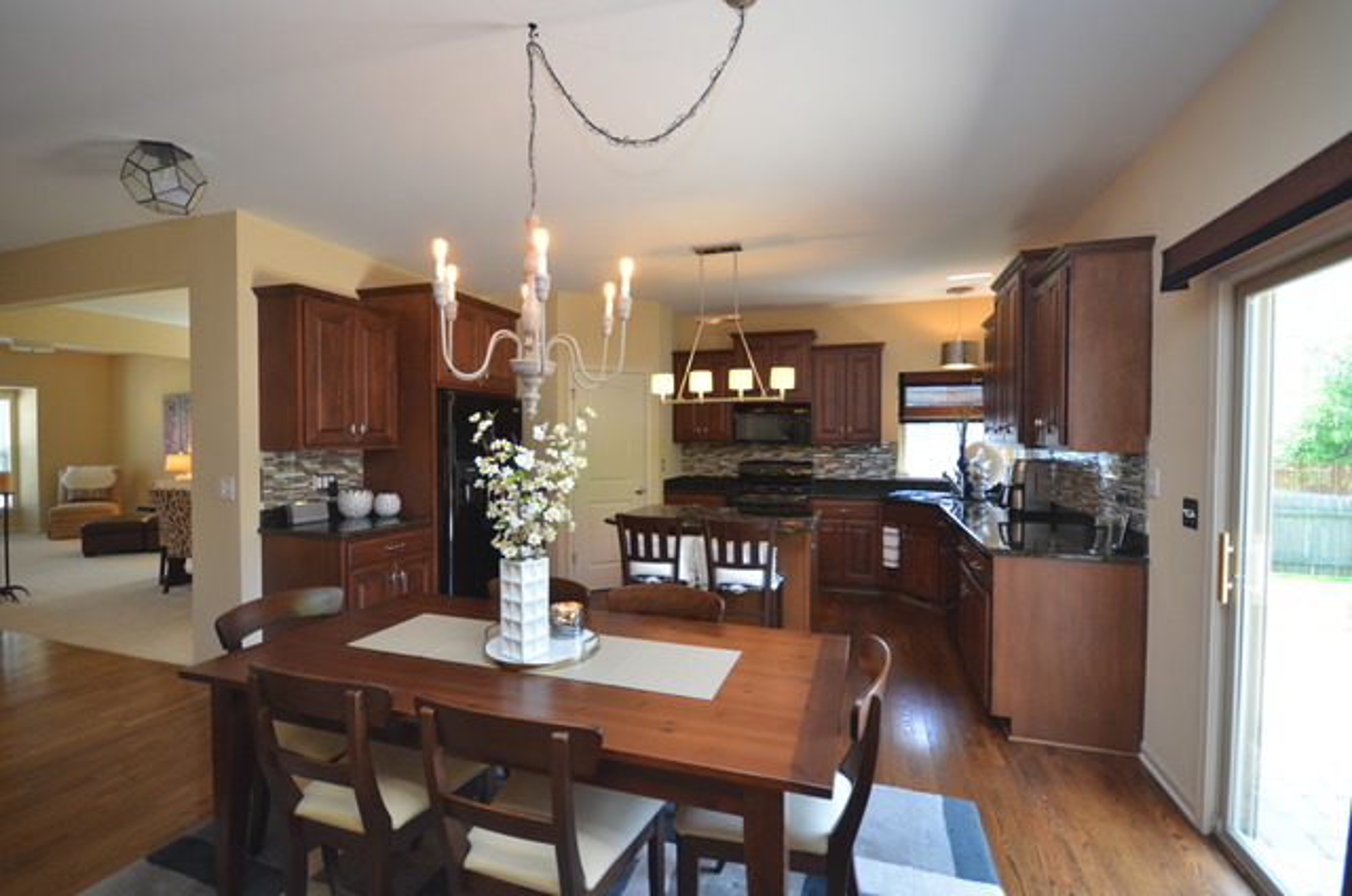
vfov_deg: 77.1
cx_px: 676
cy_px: 448
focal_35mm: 15
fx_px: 562
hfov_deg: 100.5
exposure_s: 1/60
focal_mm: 10
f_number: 4
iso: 640
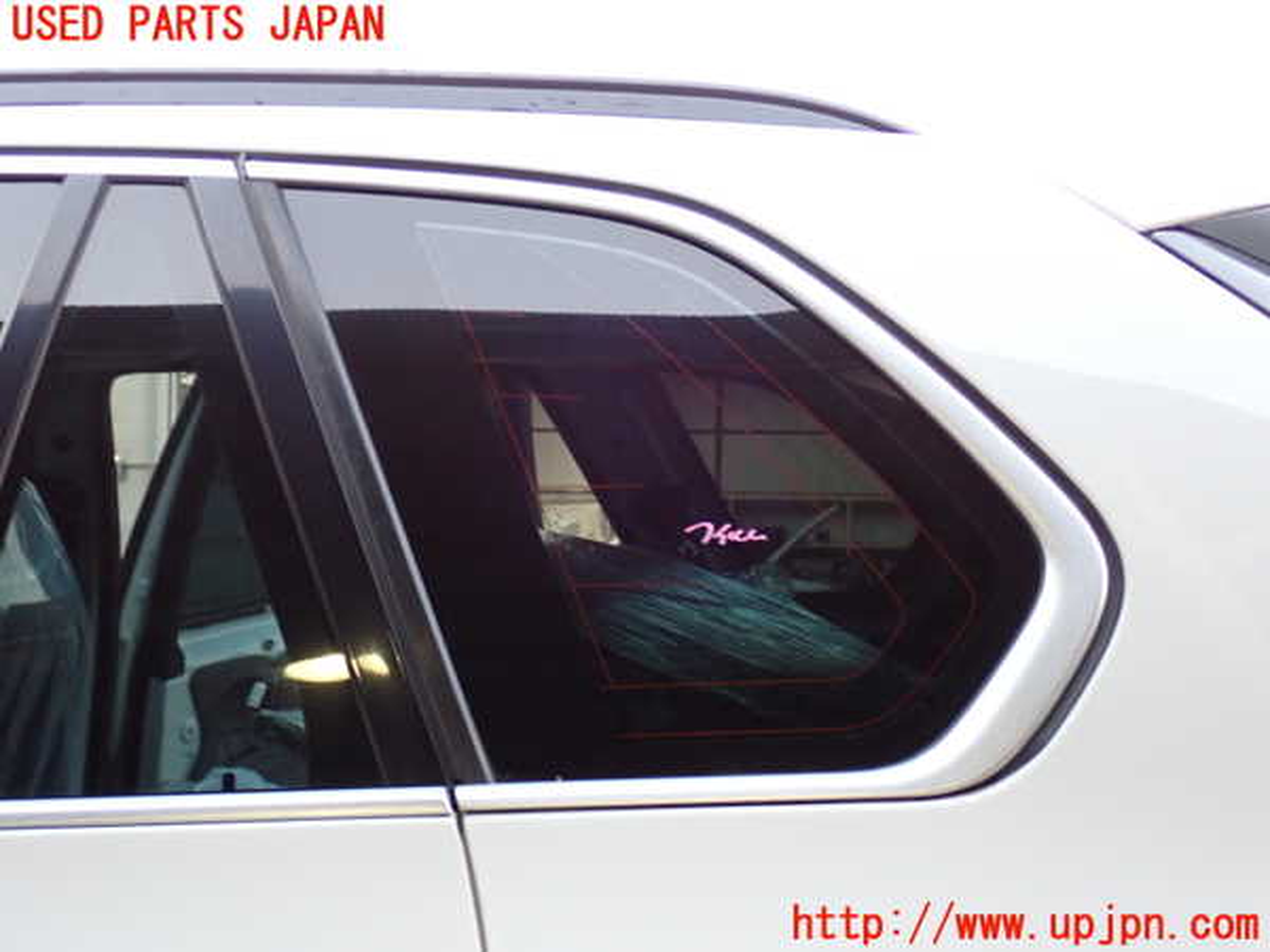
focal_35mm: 44
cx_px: 635
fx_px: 1614
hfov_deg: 42.9
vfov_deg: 32.9
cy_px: 476
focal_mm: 7.84
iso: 800
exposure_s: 1/25
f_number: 2.9
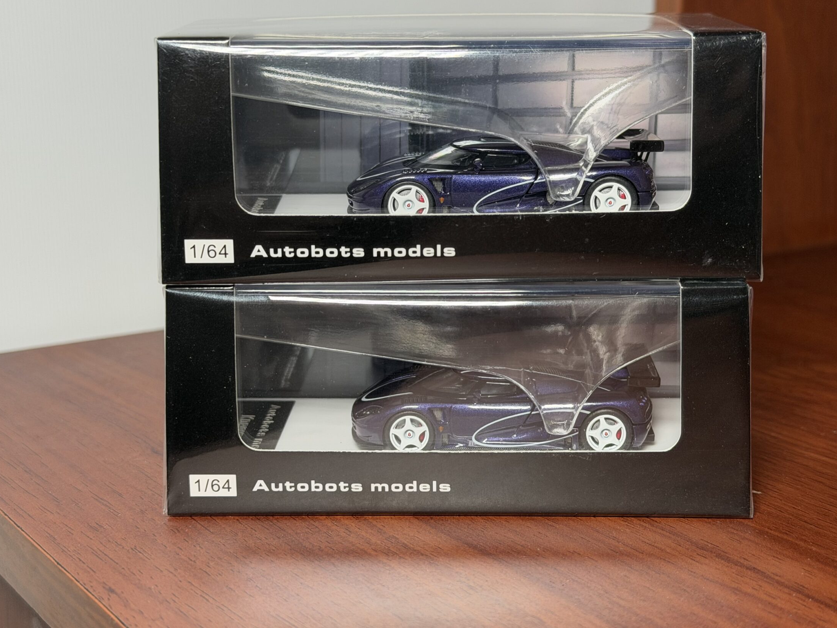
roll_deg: +0.9
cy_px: 274
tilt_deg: -10.3
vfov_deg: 26.1
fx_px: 1354
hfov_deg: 34.3
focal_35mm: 56
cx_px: 444
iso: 100
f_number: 1.78
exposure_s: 1/98
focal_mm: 6.76
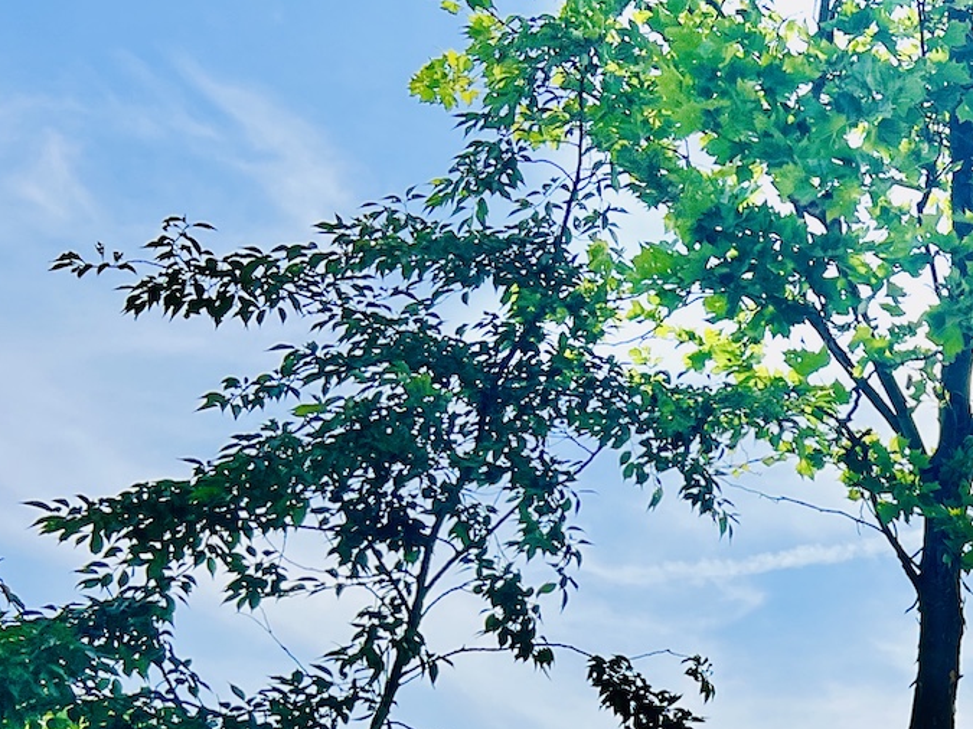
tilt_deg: +11.7
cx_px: 1207
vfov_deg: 18.3
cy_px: 990
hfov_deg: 23.7
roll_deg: -2.6
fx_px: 2080
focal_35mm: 74
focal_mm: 5.7
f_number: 1.5
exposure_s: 1/5882
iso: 50
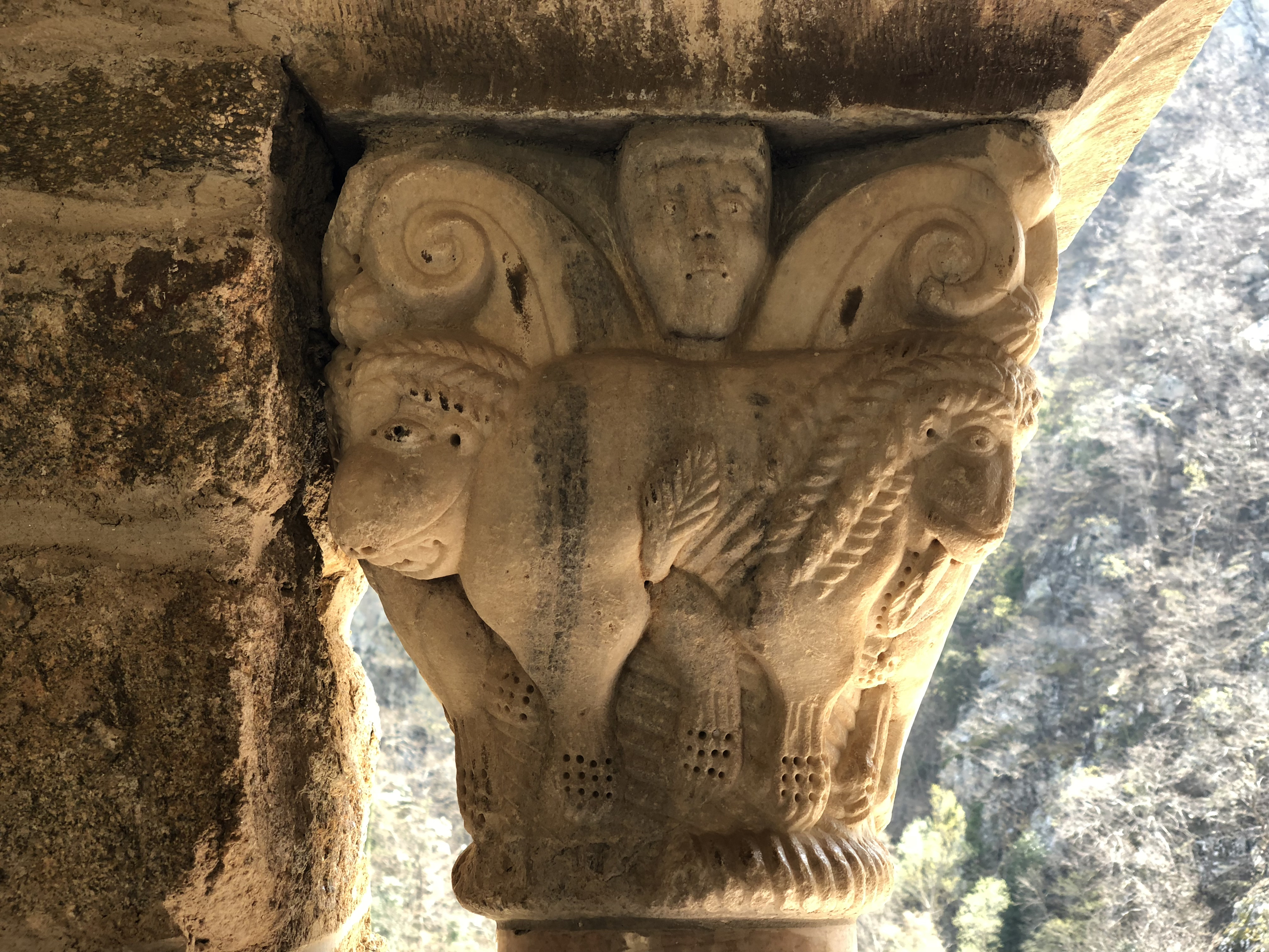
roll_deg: +1.6
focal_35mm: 52
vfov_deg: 28.0
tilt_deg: +11.3
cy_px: 476
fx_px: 1906
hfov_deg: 36.8
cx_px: 634
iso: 20
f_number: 2.4
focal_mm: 6
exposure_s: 1/60
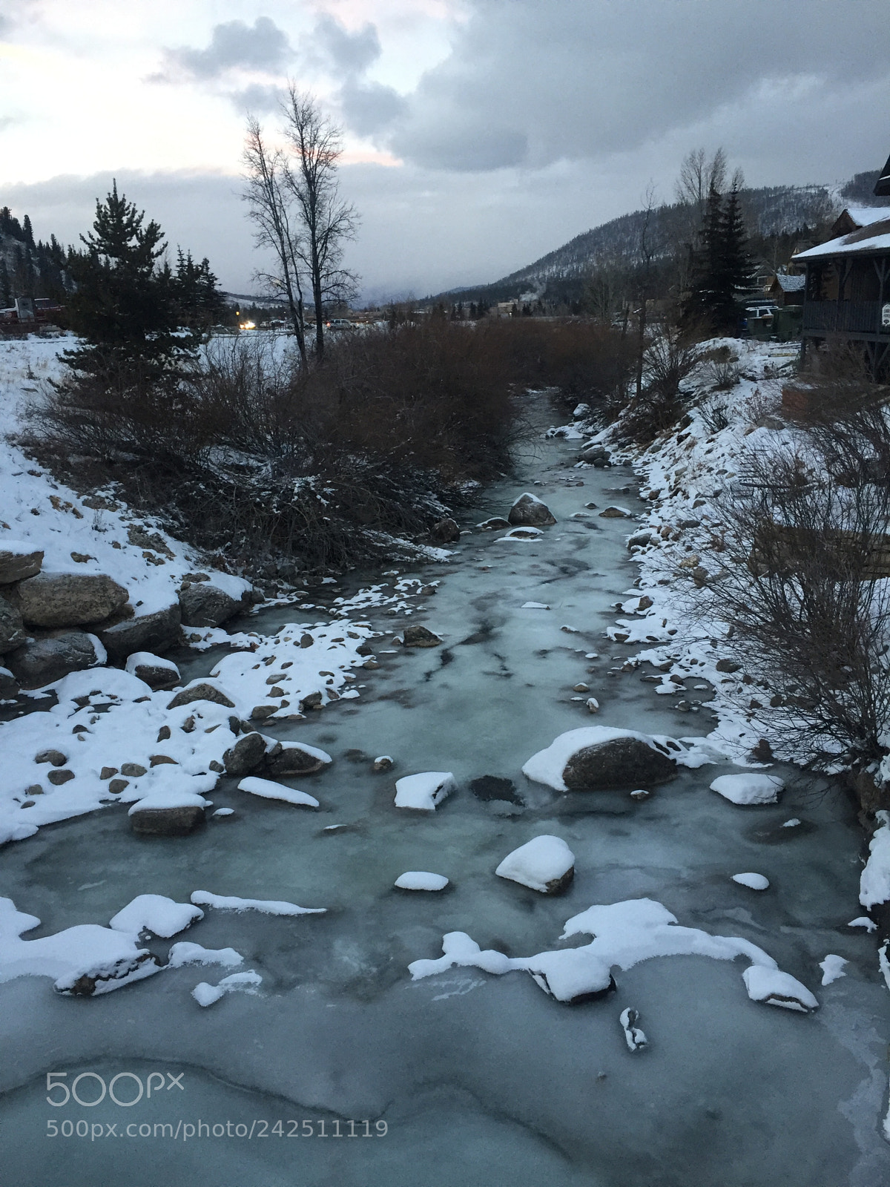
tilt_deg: -16.2
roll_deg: +2.2
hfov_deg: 48.2
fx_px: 994
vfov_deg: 61.7
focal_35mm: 29
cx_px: 445
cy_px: 594
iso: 50
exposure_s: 1/30
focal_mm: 4.15
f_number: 2.2
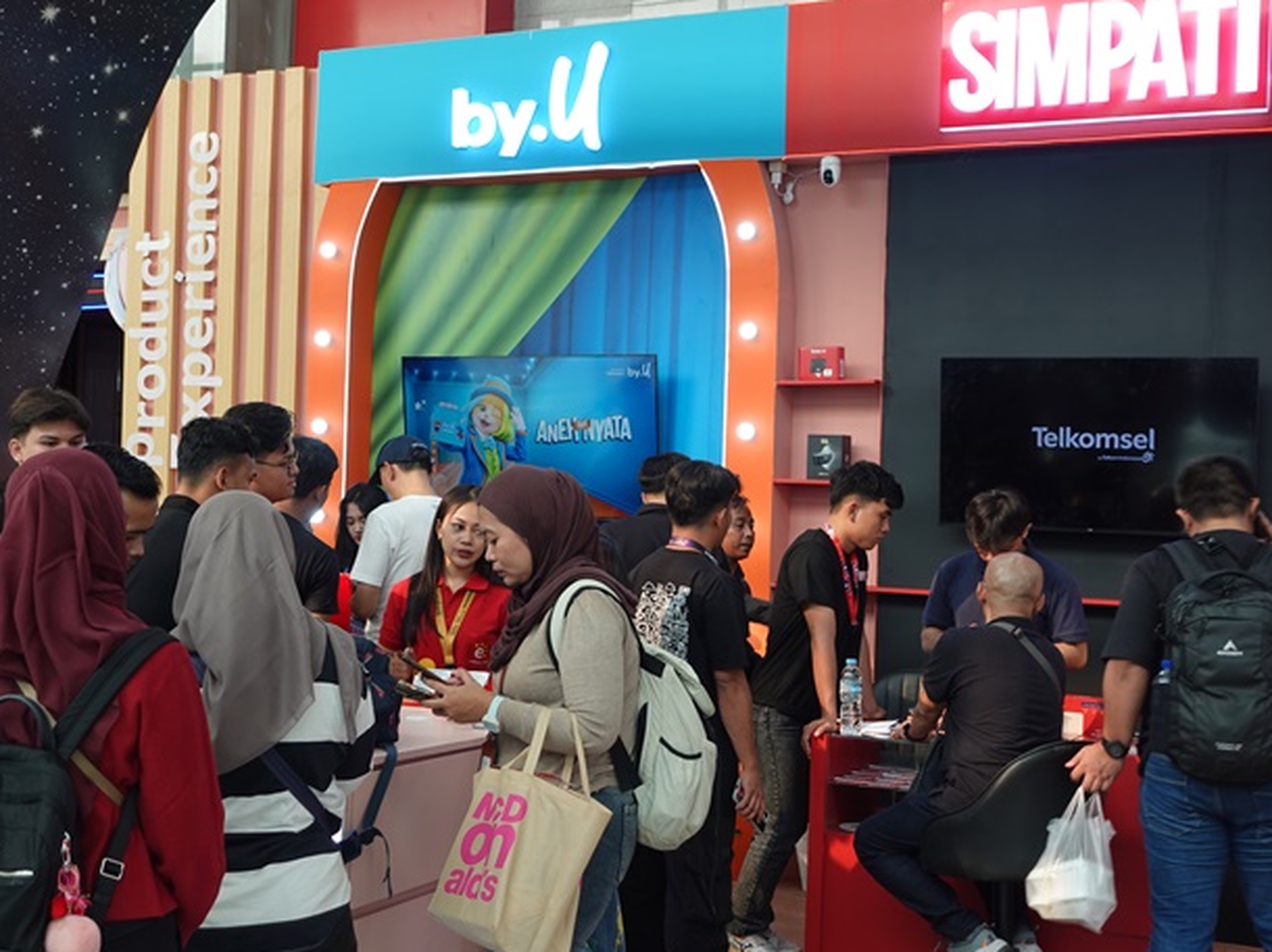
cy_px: 473
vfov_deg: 31.5
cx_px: 528
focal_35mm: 46
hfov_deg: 41.1
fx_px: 1690
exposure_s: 1/60
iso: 125
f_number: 2.8
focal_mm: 14.68
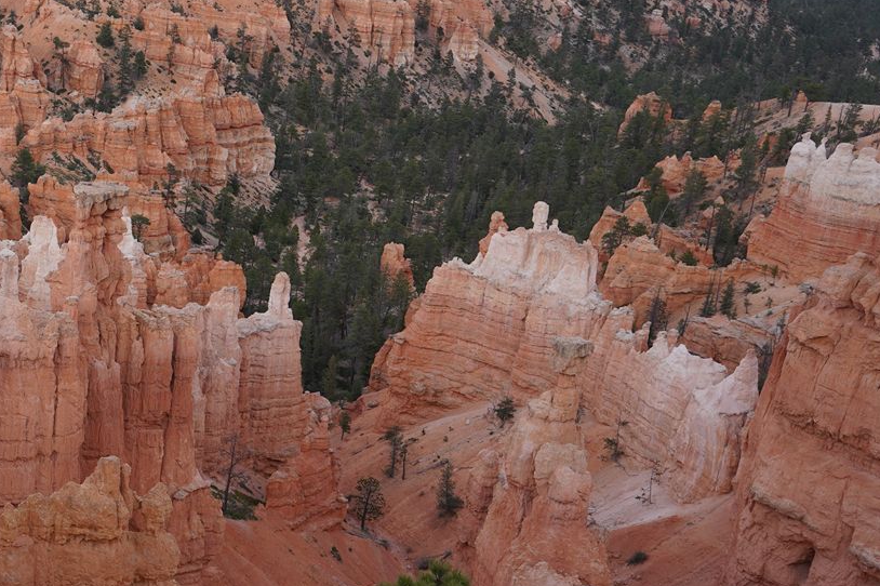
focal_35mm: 59
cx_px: -136
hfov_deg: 29.8
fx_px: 1442
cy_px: 248
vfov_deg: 23.0
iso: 100
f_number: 4.5
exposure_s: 1/100
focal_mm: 24
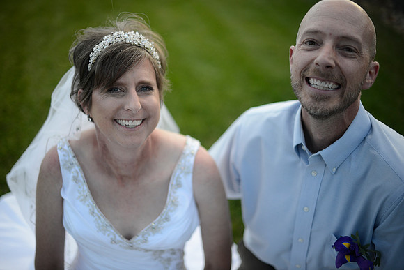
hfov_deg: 39.6
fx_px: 561
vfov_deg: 27.0
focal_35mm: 50
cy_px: 135
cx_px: 202
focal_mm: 50
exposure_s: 1/2500
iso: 400
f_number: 1.4
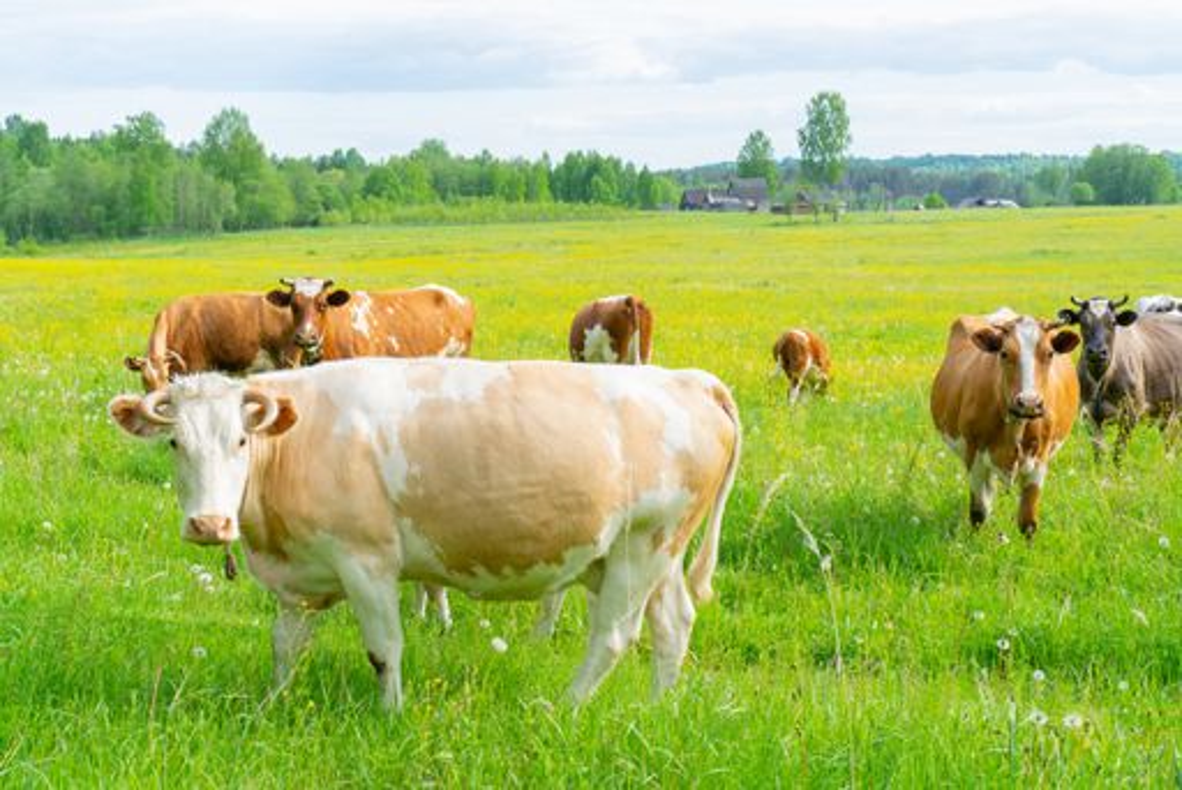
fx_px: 1643
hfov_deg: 39.6
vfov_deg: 27.0
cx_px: 591
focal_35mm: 50
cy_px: 395
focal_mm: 50
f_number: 9
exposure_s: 1/125
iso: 160
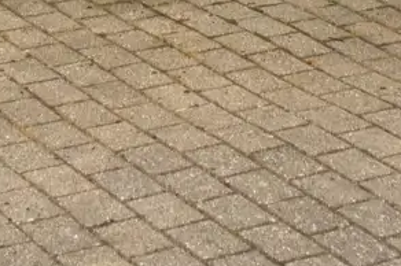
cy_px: -462
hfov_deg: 13.0
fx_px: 1758
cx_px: 251
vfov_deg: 7.8
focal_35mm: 158
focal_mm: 16
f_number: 4
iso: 400
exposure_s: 1/2000
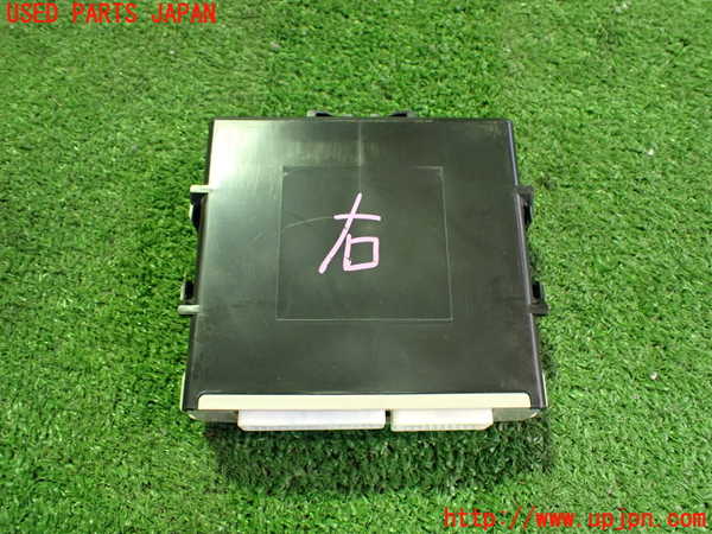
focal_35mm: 30
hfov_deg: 60.0
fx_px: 617
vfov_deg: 46.8
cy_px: 267
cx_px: 356
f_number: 2.3
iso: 800
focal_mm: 5.4
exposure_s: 1/30
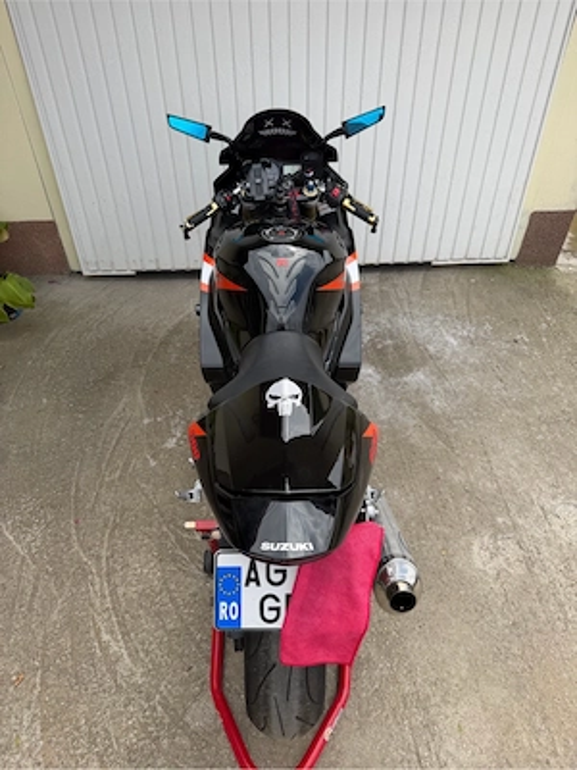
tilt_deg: -44.2
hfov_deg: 56.8
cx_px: 288
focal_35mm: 24
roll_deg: +0.9
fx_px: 533
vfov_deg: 71.6
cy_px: 385
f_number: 1.78
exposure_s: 1/2703
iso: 80
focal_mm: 6.76
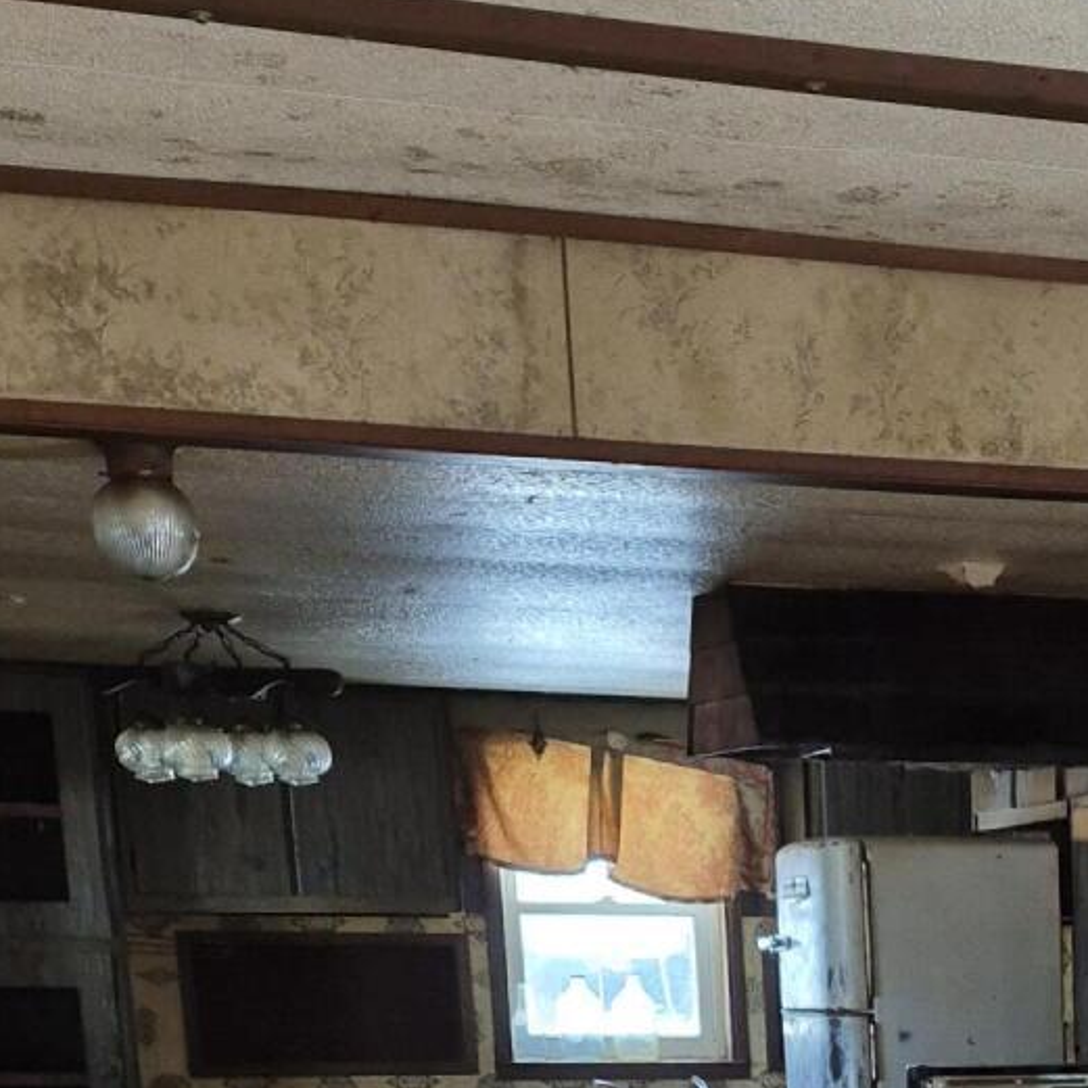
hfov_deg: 20.7
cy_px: 1694
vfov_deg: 19.1
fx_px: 2774
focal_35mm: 78
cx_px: 1309
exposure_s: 1/180
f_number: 1.8
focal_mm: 5.4
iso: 200
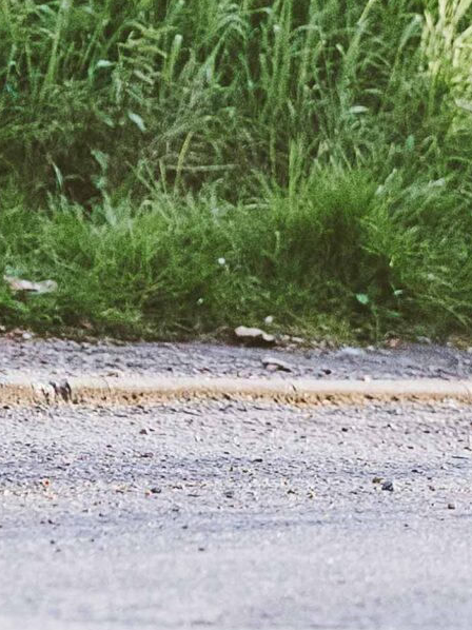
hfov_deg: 1.8
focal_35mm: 803
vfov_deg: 2.5
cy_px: -166
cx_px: 782
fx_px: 14609
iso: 500
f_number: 3.5
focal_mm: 130
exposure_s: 1/2000
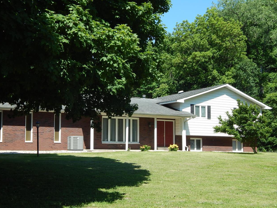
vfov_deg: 29.7
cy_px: 116
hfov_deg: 38.8
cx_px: 117
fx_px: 392
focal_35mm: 49
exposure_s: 1/800
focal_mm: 6.8
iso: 125
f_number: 3.4
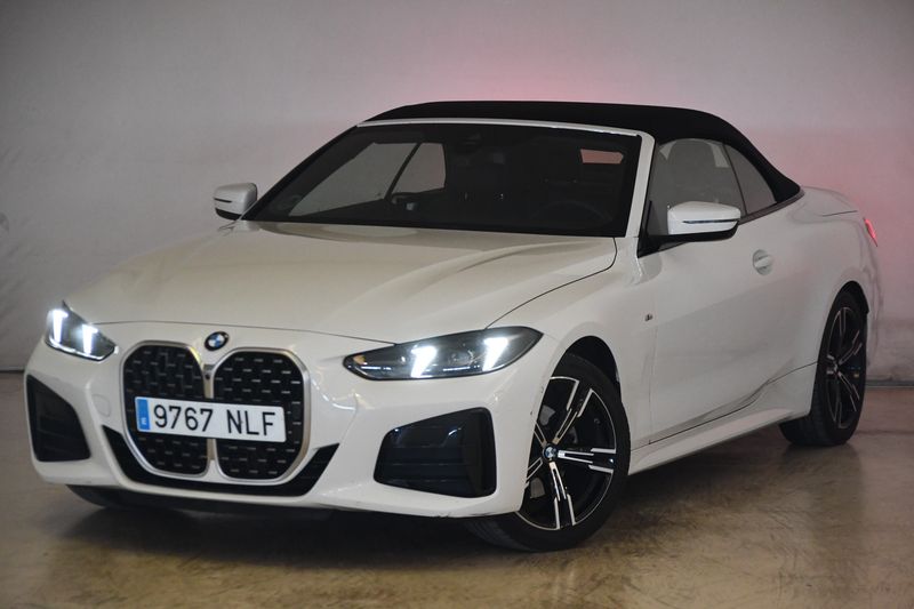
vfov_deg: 12.2
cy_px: 304
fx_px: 2843
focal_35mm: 112
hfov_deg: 18.3
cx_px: 457
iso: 2800
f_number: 4.2
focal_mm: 75
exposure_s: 1/250
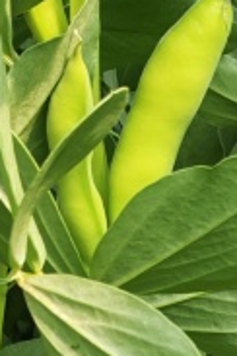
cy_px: 688
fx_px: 1619
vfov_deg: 11.4
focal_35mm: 164
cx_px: 408
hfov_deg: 8.1
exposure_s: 1/420
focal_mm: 5.52
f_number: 1.95
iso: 50
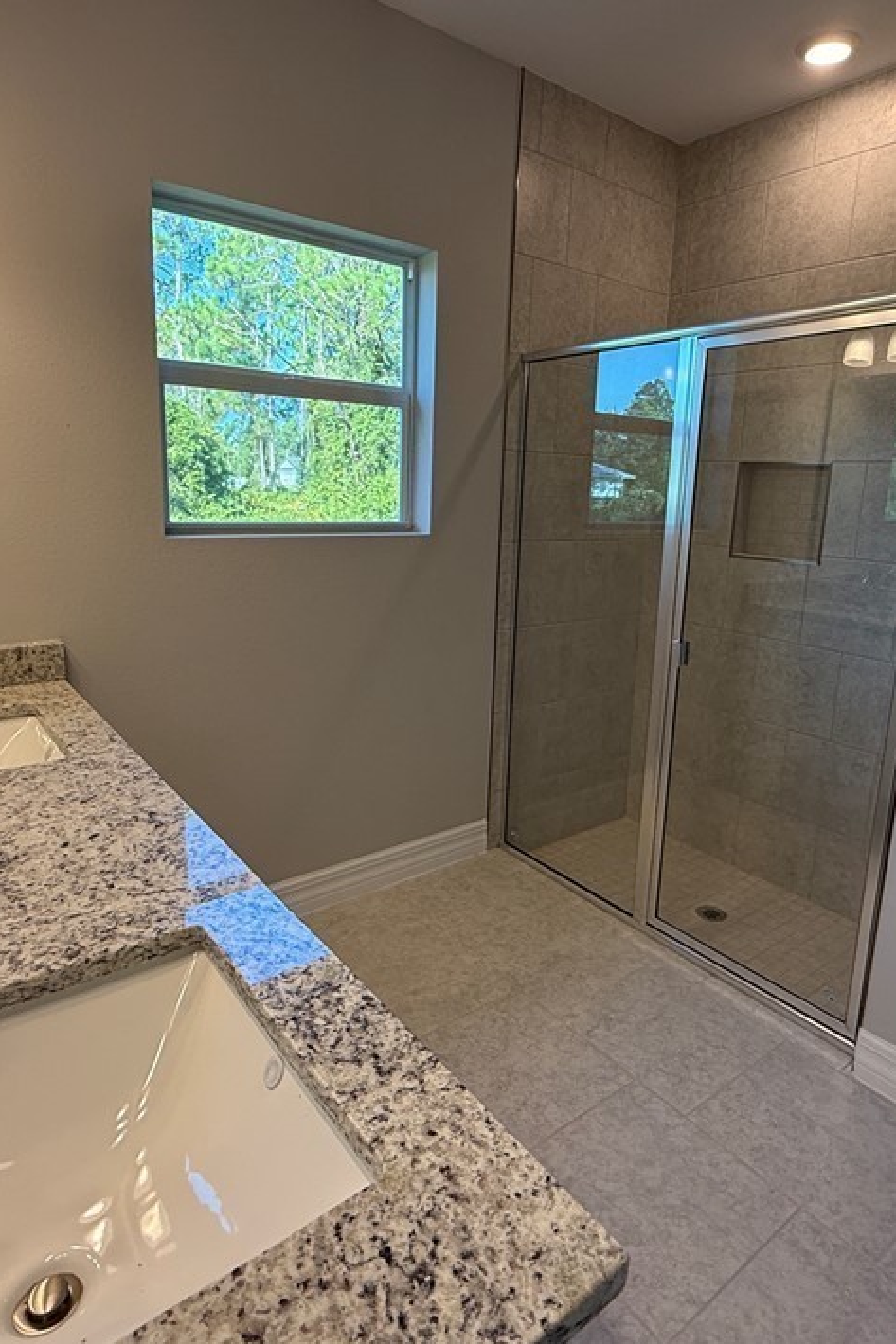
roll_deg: -2.9
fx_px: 784
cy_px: 636
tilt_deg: -11.7
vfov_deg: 81.2
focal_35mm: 21
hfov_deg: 59.4
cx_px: 481
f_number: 2.2
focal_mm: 2.22
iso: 125
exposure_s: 1/120
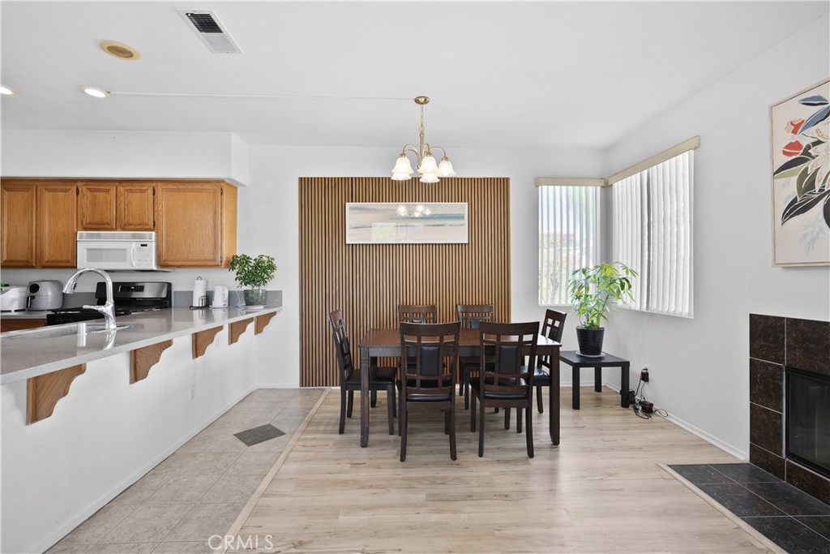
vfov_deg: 73.8
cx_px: 415
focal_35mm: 16
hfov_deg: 96.7
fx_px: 369
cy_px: 277
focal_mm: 16
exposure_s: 1/15
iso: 400
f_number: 4
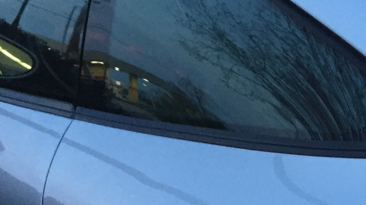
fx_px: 1019
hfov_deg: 18.1
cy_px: 218
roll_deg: +11.5
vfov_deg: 11.4
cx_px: 552
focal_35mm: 105
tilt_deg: -26.4
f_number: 2.2
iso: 100
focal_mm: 4.15
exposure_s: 1/30
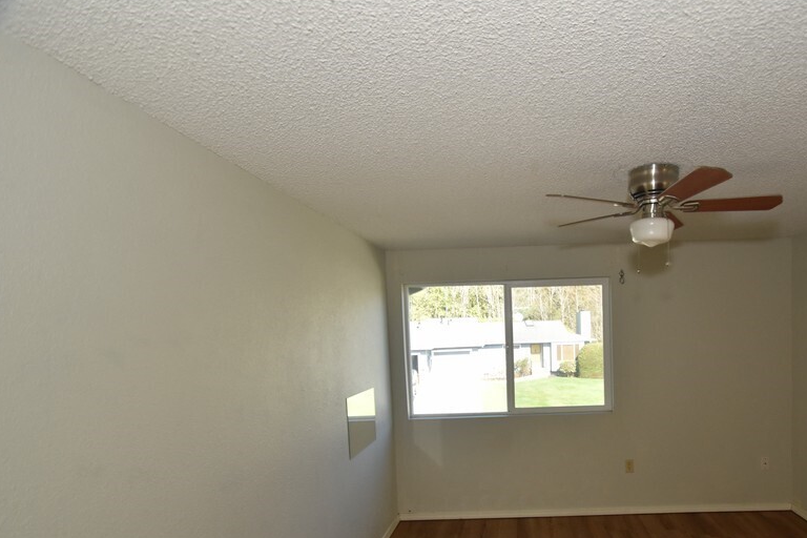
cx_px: 525
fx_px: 448
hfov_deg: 81.7
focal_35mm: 20
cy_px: 337
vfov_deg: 61.1
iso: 640
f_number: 5
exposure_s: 1/200
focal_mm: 10
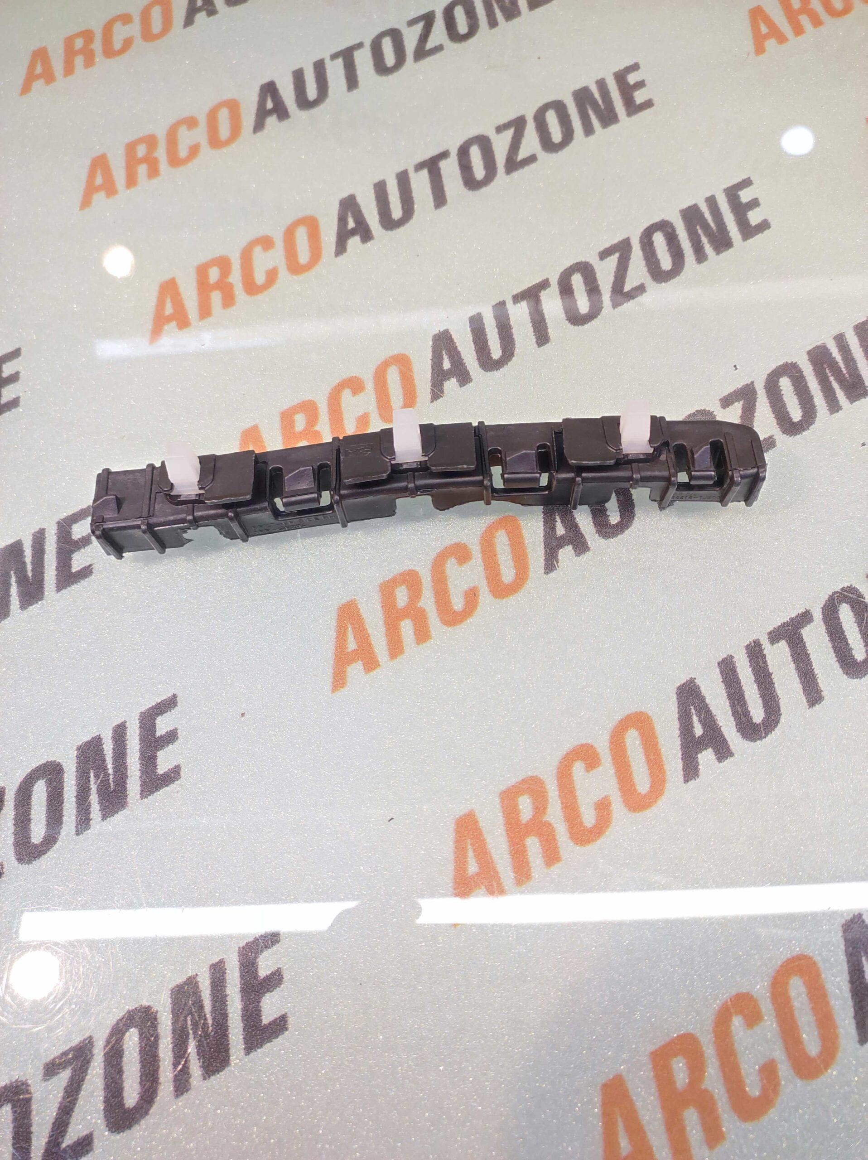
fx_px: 569
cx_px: 434
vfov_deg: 91.1
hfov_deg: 74.7
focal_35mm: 17
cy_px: 580
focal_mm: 4.74
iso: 1103
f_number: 1.79
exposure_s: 1/33
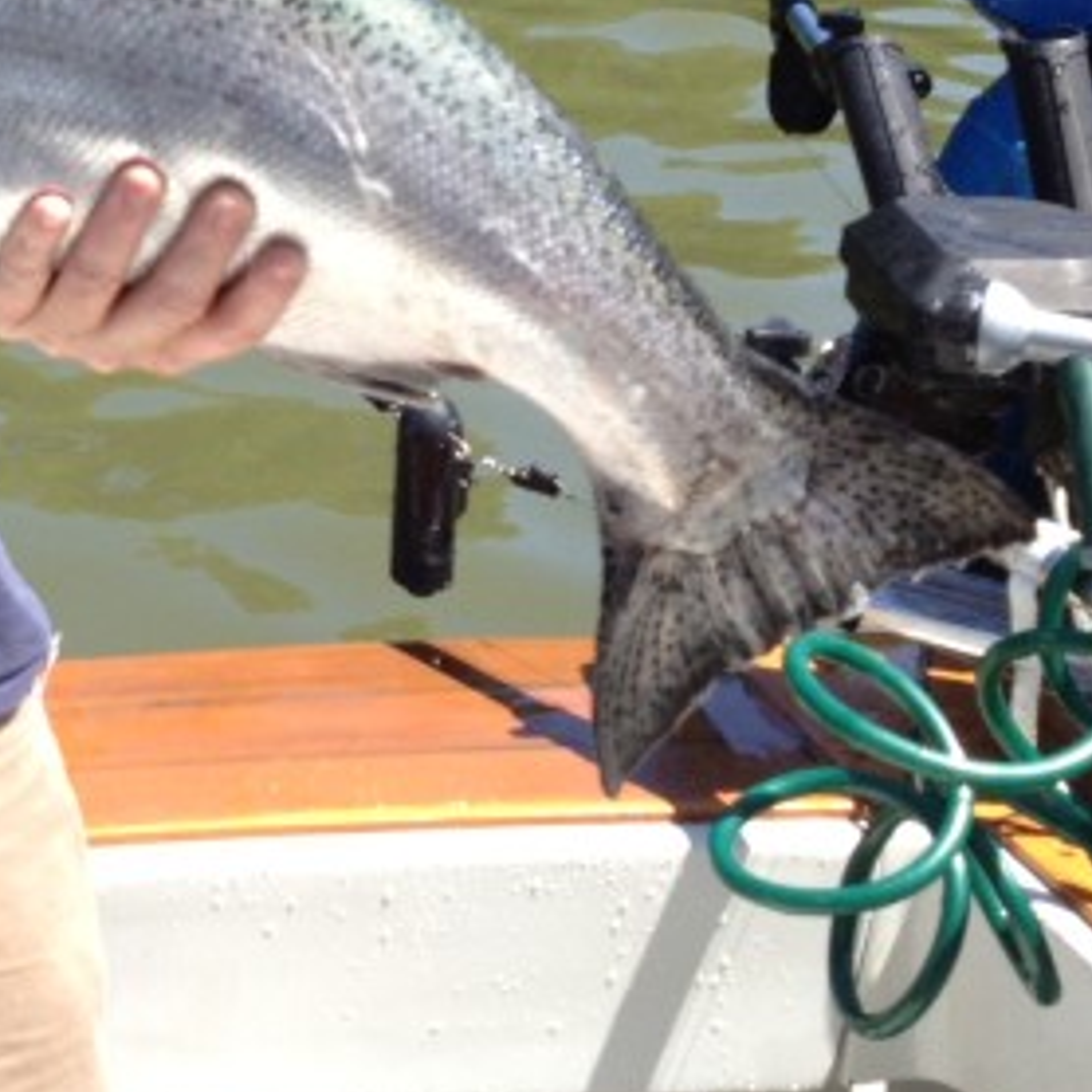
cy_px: 0
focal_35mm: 89
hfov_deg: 18.6
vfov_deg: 19.0
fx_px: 3176
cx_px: -157
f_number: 2.4
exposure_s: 1/767
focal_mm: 4.28
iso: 80
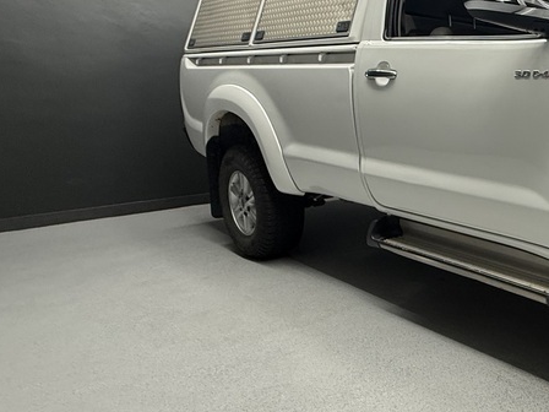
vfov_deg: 44.0
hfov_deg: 43.9
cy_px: 177
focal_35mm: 32
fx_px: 508
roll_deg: +0.8
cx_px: 602
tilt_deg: -8.5
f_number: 2.2
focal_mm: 2.22
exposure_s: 1/100
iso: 200
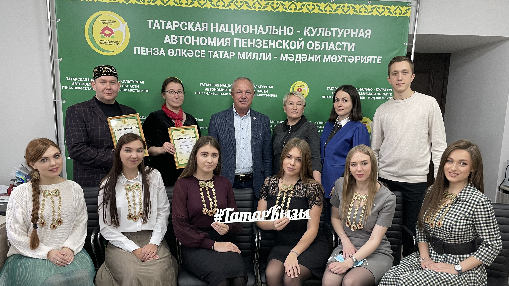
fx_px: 418
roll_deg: -1.6
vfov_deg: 37.5
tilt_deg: -9.9
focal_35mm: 31
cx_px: 251
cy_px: 183
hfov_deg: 62.6
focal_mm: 4.2
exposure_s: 1/50
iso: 125
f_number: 1.6
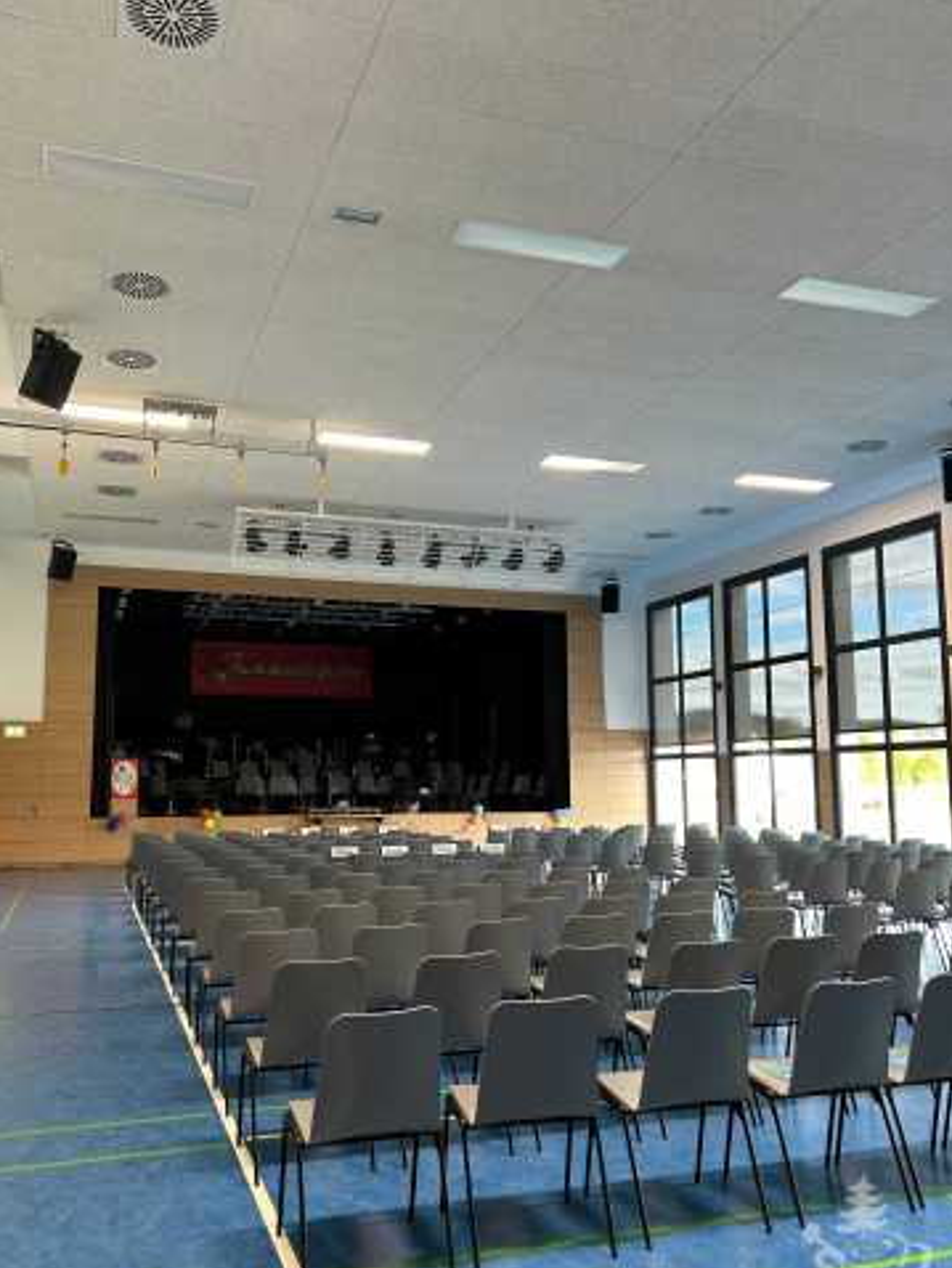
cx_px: 438
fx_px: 1062
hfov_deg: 48.2
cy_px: 659
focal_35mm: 29
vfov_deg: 61.6
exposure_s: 1/50
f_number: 1.5
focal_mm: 5.7
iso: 64
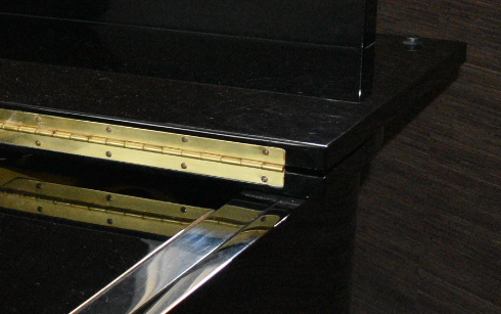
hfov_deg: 18.0
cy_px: 160
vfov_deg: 13.0
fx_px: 1380
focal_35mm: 101
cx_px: -279
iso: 3600
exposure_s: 1/60
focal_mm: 20
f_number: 3.8
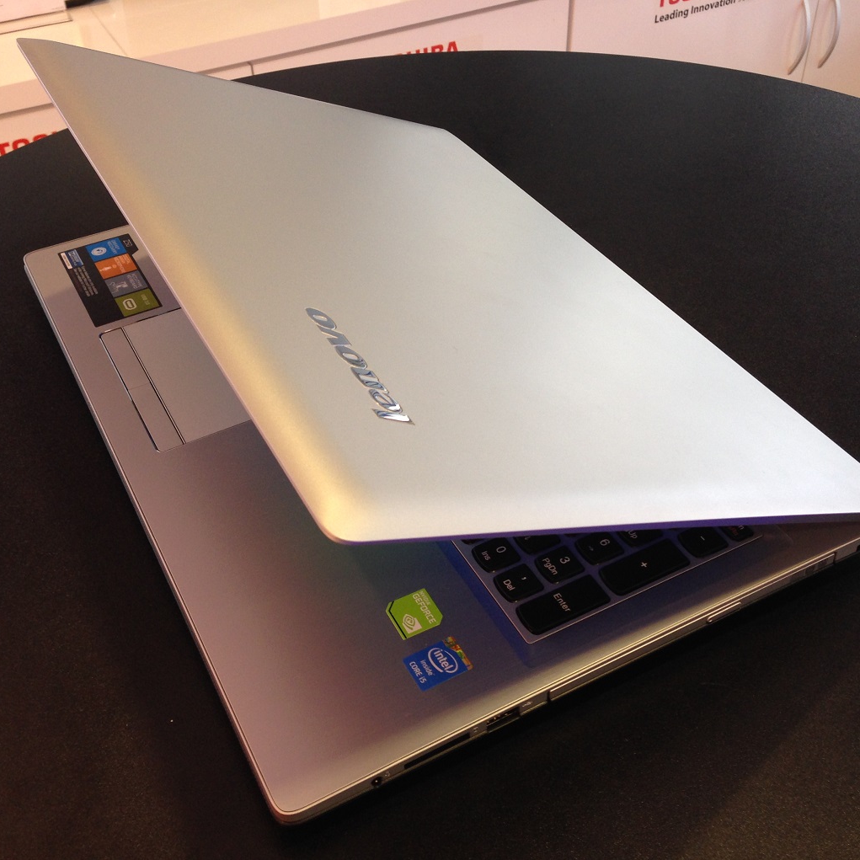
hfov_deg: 42.8
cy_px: 430
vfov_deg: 42.8
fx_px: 1096
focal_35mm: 39
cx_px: 425
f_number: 2.4
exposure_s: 1/20
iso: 64
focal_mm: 4.12
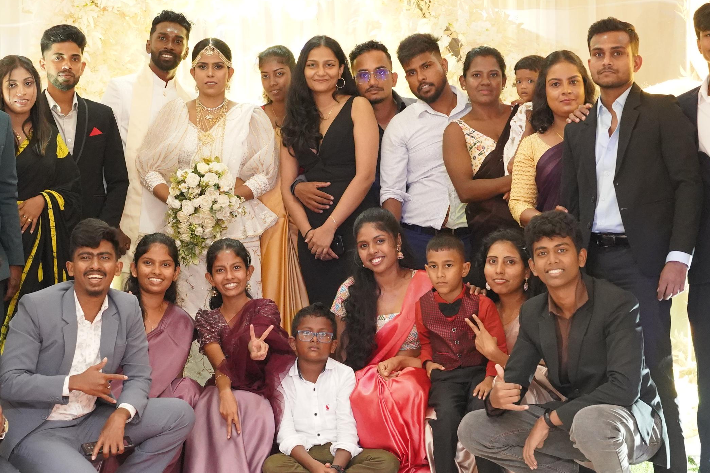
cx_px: 299
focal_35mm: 92
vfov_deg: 14.9
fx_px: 1814
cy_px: 279
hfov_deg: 22.1
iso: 10000
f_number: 3.5
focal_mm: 50
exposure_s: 1/200
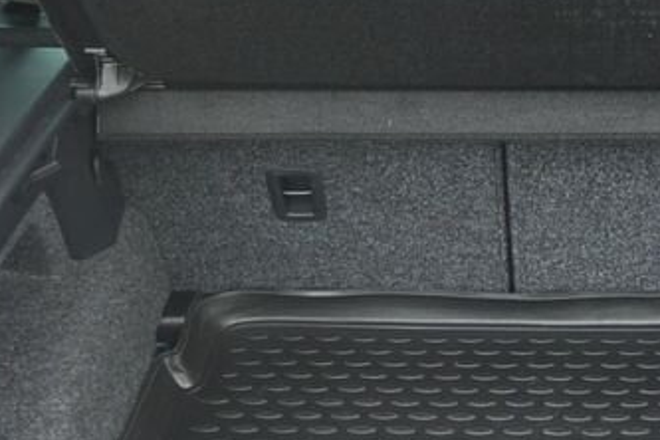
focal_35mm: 86
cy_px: 271
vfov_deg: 15.9
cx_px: 616
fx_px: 1577
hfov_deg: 22.9
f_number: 3.5
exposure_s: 1/160
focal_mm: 10.7
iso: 160
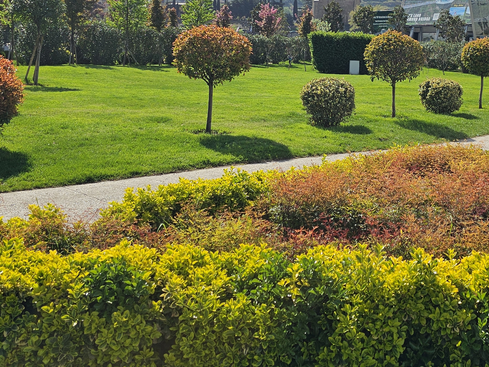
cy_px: 64
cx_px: 357
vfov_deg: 30.0
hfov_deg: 39.5
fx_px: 664
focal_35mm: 47
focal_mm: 6.3
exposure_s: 1/1192
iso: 10
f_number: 1.7
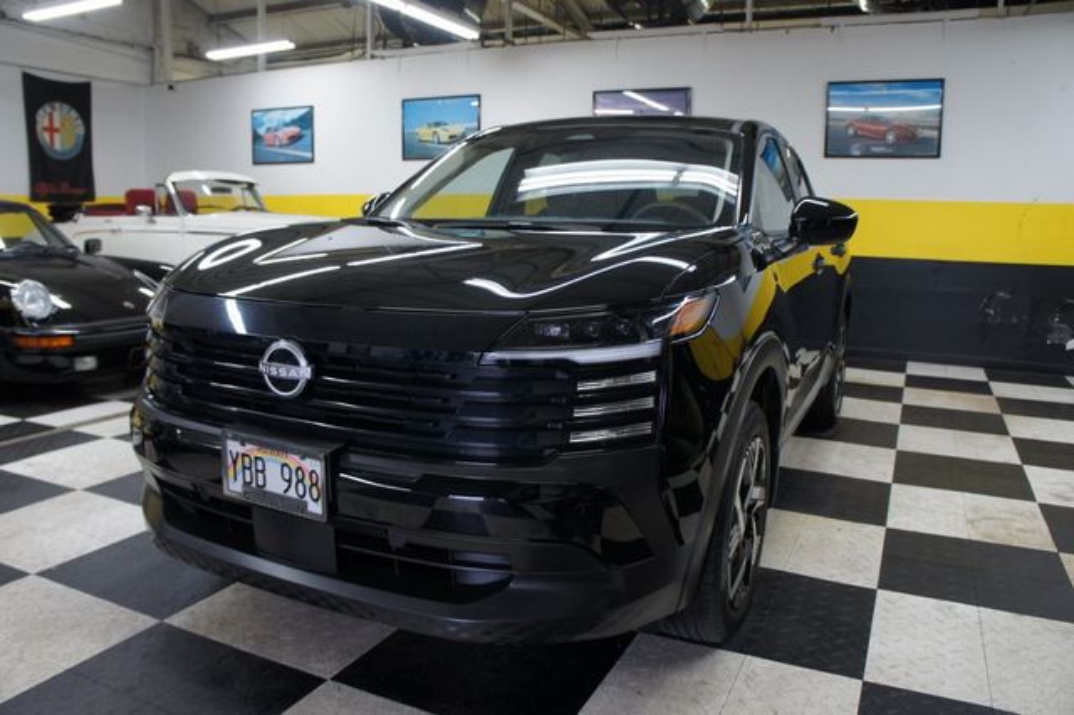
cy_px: 358
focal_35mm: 27
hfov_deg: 67.4
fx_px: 805
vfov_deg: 47.9
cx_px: 537
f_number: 3.5
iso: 250
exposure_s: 1/30
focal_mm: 18
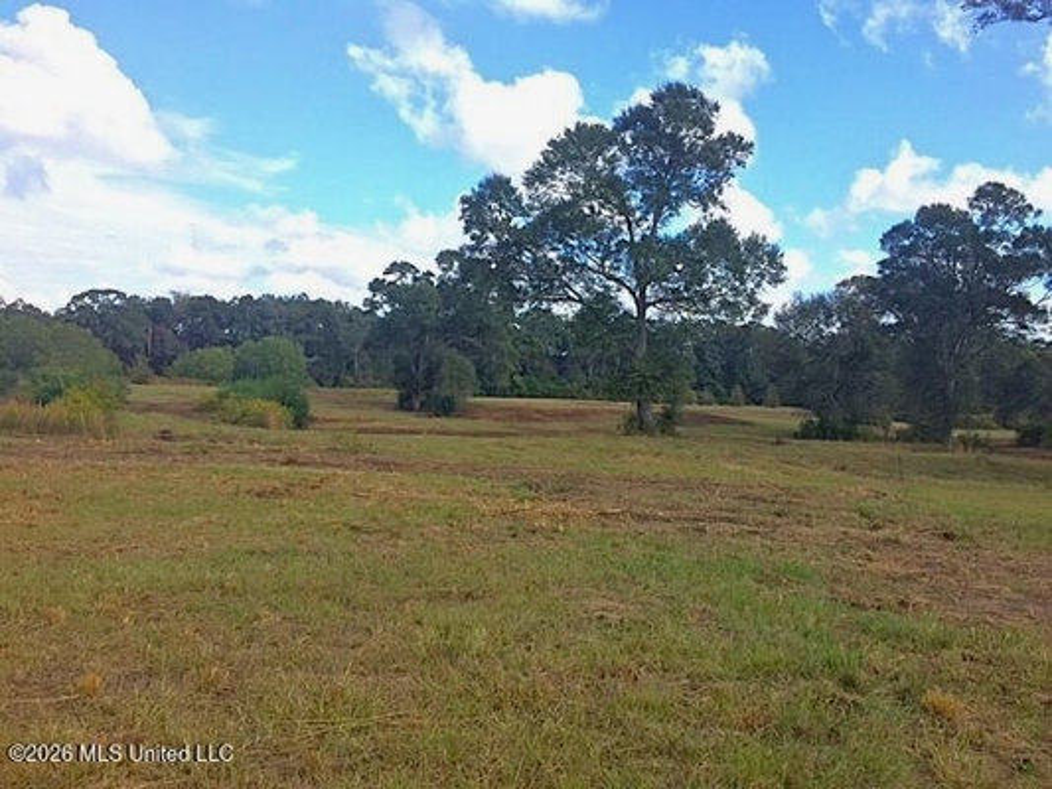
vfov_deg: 48.2
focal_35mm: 29
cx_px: 526
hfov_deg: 61.6
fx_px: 882
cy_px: 394
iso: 32
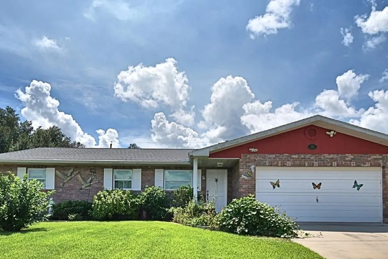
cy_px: 198
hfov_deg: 69.4
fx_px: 280
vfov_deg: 47.5
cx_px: 190
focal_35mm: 26
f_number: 4.5
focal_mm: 10
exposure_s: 1/2000
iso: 100
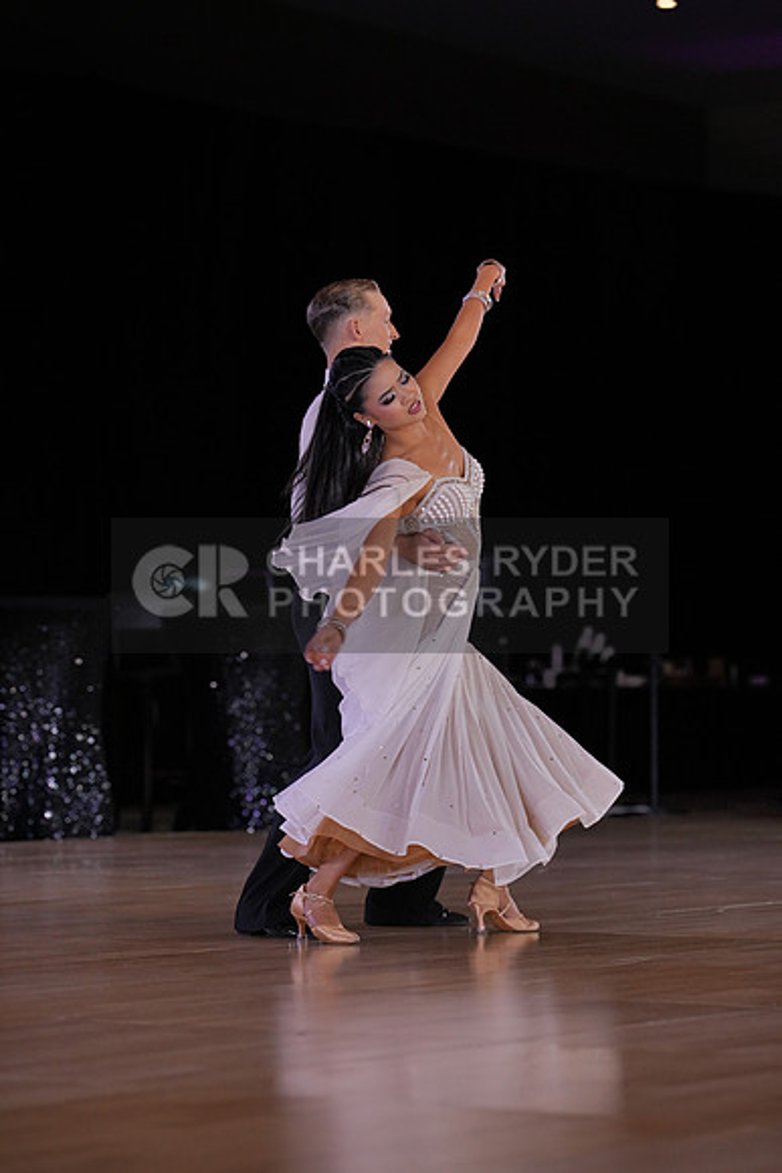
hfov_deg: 11.2
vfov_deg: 16.8
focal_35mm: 122
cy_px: 586
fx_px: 3972
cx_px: 391
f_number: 3.5
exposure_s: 1/500
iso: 1250
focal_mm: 122
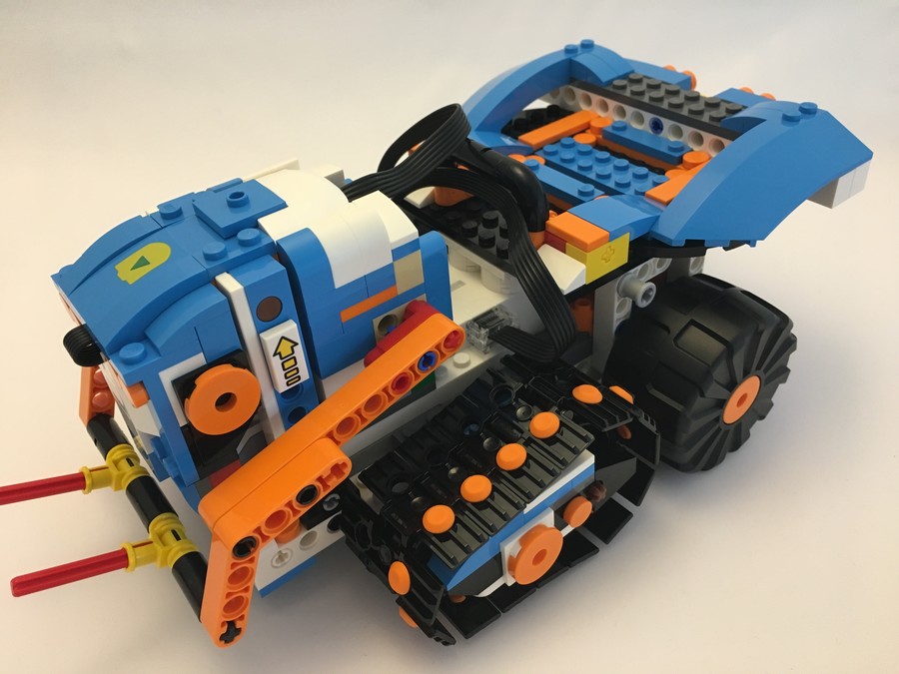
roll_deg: +1.8
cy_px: 337
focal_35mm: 29
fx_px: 753
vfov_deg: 48.2
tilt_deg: -37.0
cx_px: 450
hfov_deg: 61.7
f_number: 2.2
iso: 160
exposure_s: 1/33
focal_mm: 4.15
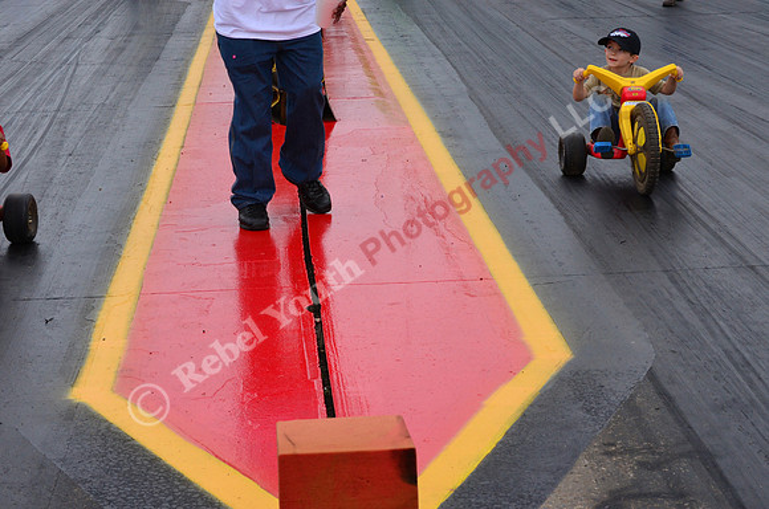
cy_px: 254
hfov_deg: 24.7
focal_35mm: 82
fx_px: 1758
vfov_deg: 16.5
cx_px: 384
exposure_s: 1/640
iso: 1000
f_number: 13
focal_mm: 55
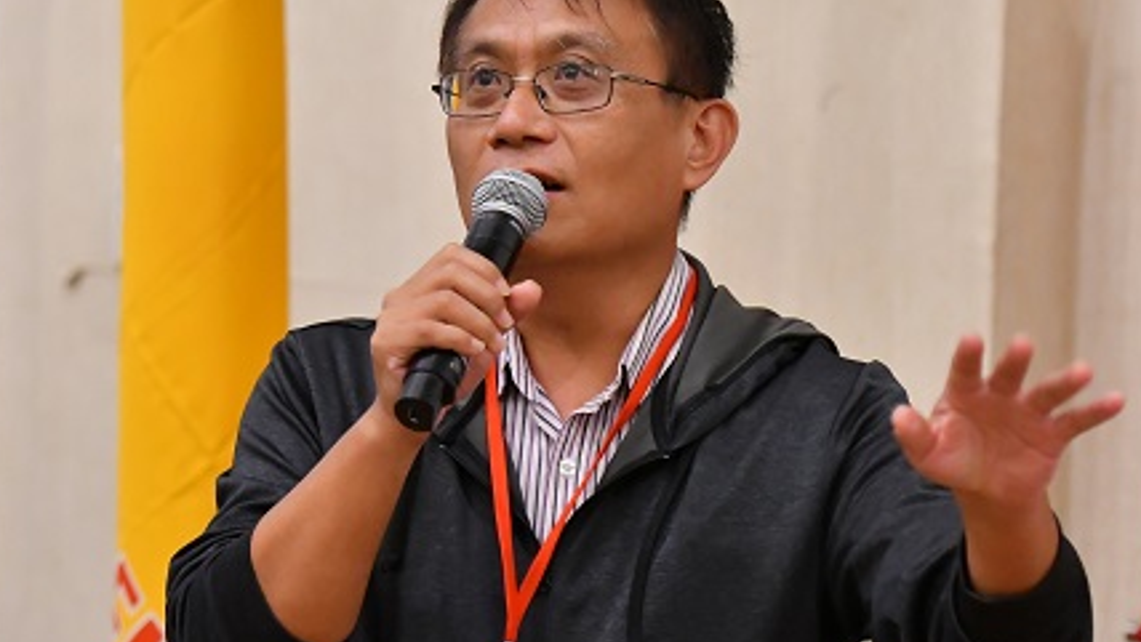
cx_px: 432
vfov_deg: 4.9
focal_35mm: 247
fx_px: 7468
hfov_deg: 8.7
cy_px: 392
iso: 5000
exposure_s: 1/200
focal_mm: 105
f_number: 2.8
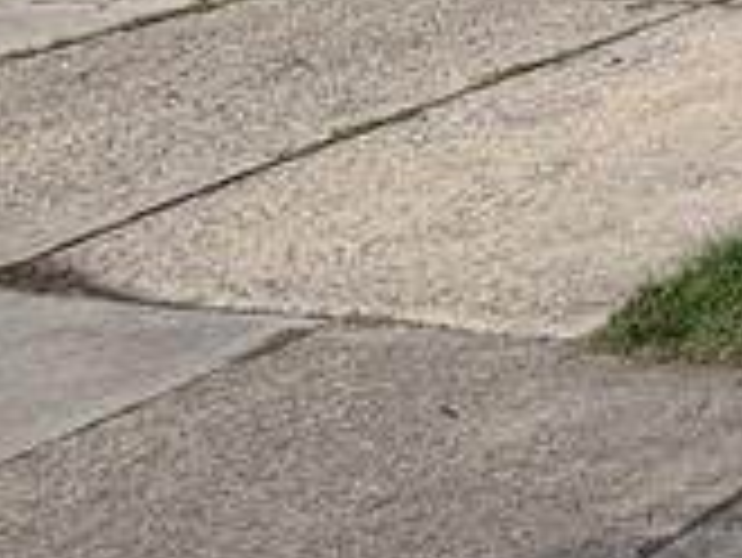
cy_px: -464
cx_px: 1758
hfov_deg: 14.7
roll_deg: +1.3
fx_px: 1866
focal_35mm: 87
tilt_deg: -0.6
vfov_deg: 14.7
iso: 40
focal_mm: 2.22
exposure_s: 1/638
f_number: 2.2
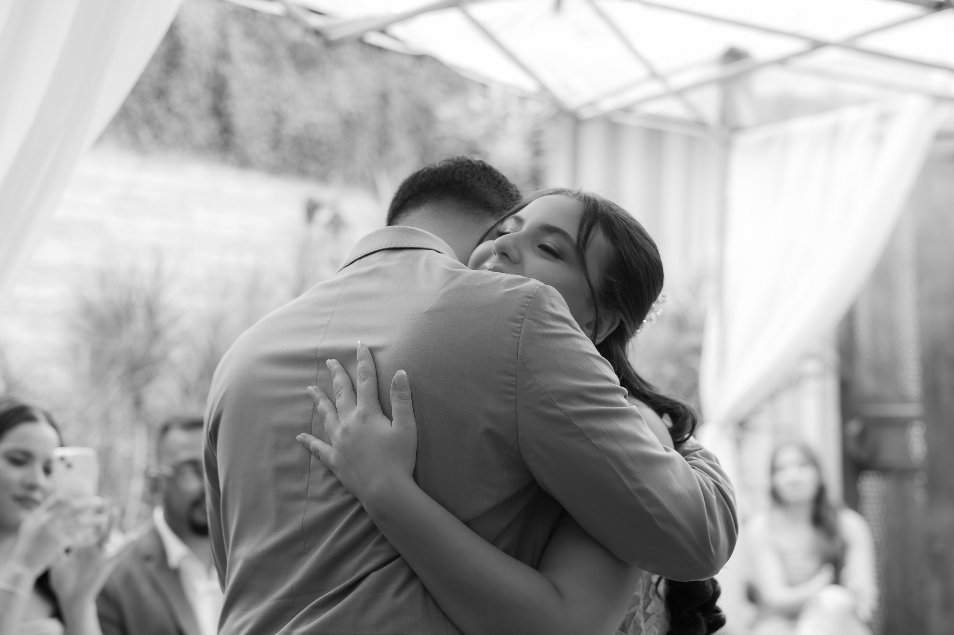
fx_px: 2255
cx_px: 477
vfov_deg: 16.0
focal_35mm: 85
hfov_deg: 23.9
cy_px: 318
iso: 500
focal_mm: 56
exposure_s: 1/320
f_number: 2.5
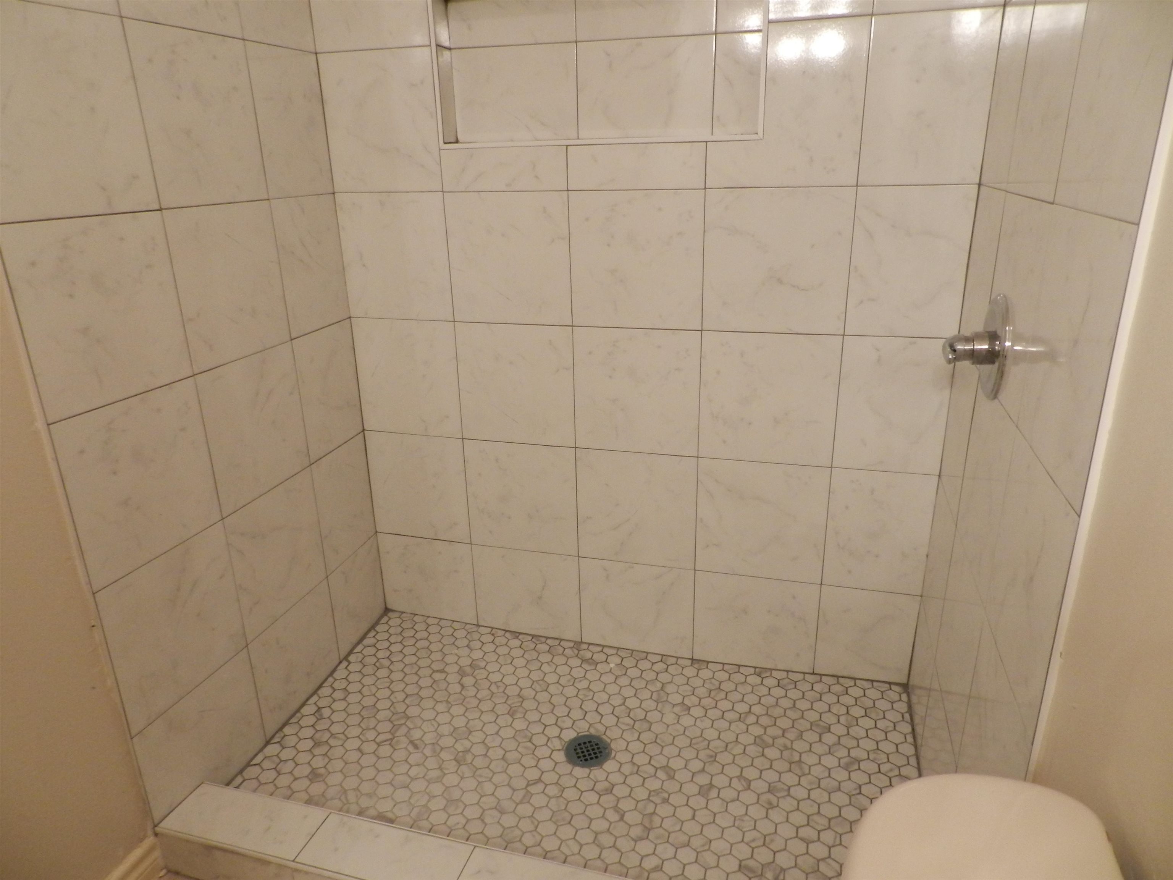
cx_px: 586
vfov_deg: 58.9
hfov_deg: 73.9
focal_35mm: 23
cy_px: 440
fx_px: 779
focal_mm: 4
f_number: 3.4
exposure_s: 1/25
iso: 400
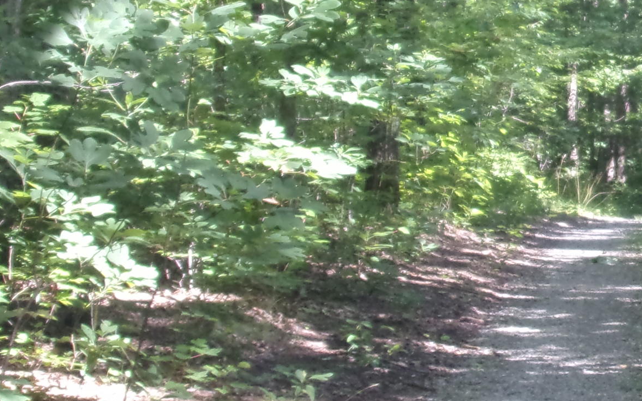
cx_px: 734
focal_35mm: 125
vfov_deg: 10.5
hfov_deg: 16.1
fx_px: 2187
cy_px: 103
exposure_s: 1/34
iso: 136
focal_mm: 8.3
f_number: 4.1
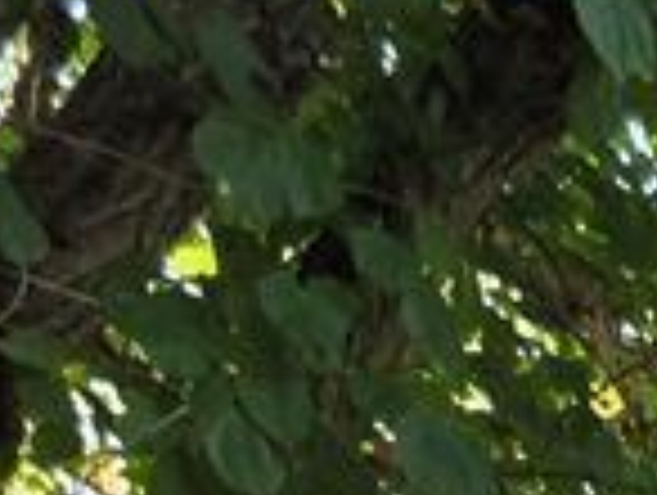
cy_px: 1665
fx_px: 1730
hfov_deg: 13.6
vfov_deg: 9.8
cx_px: 1670
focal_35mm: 91
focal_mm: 2.2
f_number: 1.9
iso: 50
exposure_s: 1/120
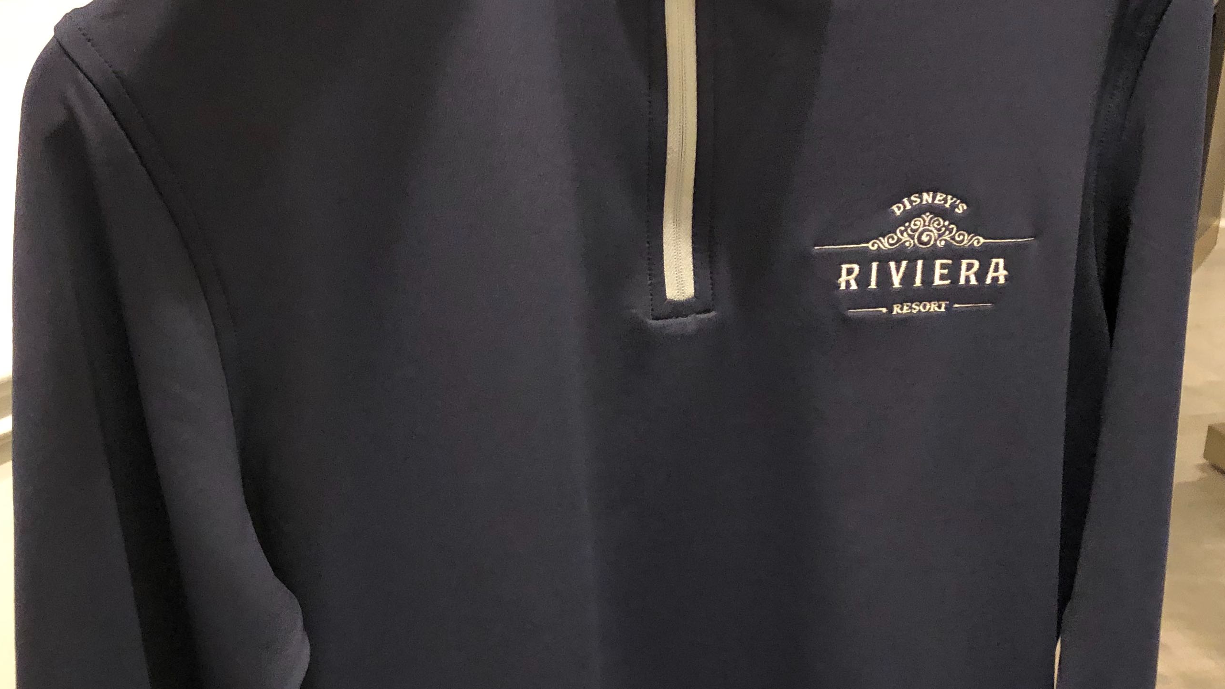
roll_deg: -1.0
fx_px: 1559
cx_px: 584
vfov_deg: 24.7
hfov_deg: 42.9
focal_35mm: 48
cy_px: 493
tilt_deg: -25.1
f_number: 1.8
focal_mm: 3.99
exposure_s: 1/6
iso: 100
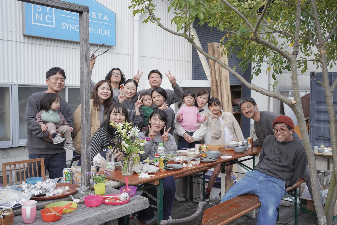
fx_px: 328
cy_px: 112
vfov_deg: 37.9
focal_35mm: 35
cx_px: 168
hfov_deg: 54.4
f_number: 5
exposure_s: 1/250
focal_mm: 35
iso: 2500
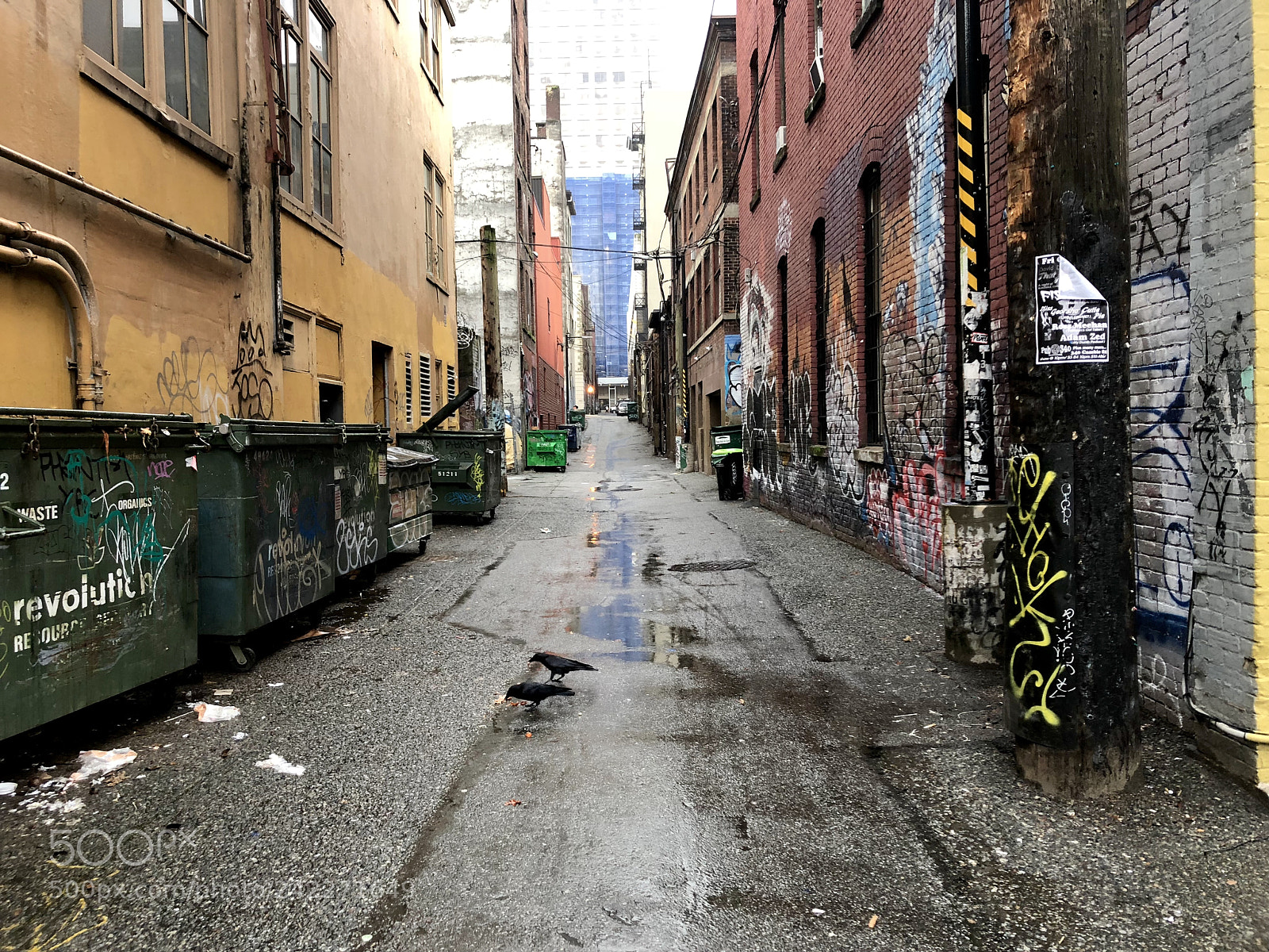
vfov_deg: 48.2
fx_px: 1063
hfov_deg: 61.7
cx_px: 634
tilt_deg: -1.4
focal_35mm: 29
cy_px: 476
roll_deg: +0.8
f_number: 1.8
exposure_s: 1/24
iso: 40
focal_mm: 3.99
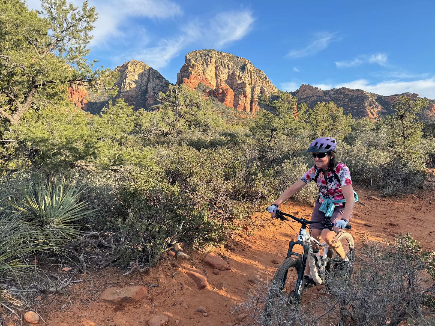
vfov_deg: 56.8
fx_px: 302
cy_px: 163
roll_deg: -1.9
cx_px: 218
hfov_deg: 71.6
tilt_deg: -3.3
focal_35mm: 24
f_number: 1.78
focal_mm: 6.76
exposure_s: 1/1524
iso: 80
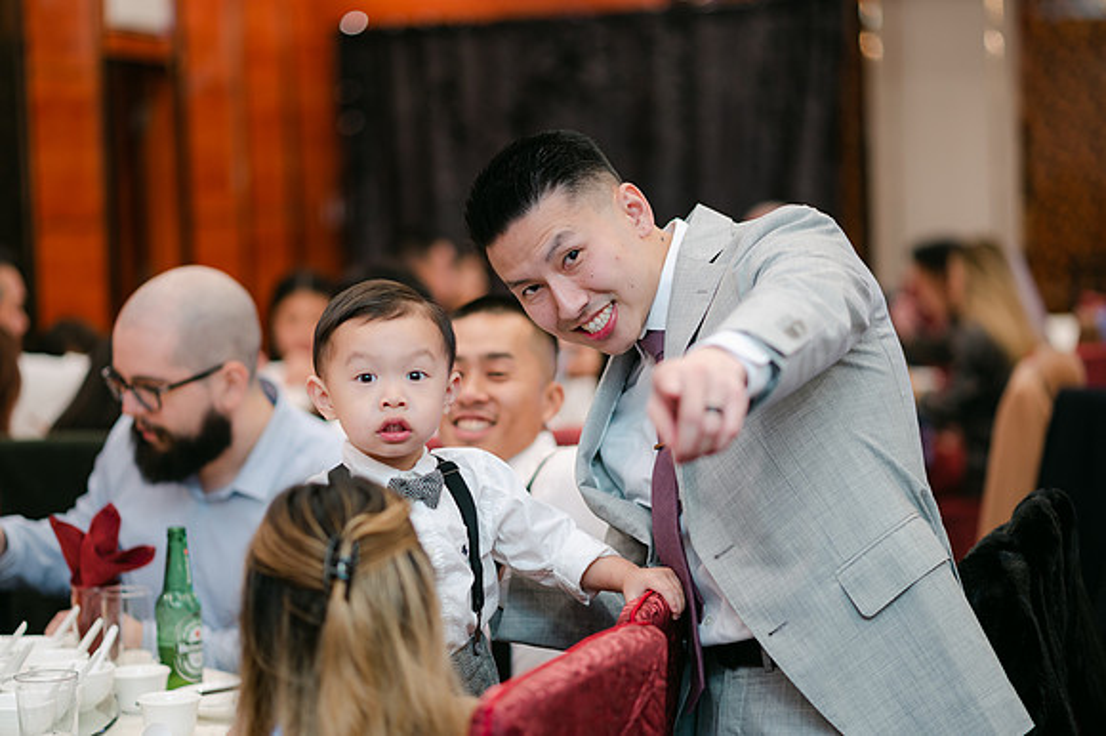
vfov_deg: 16.1
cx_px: 553
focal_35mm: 85
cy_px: 368
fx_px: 2610
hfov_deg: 23.9
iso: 320
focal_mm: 85
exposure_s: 1/125
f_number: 2
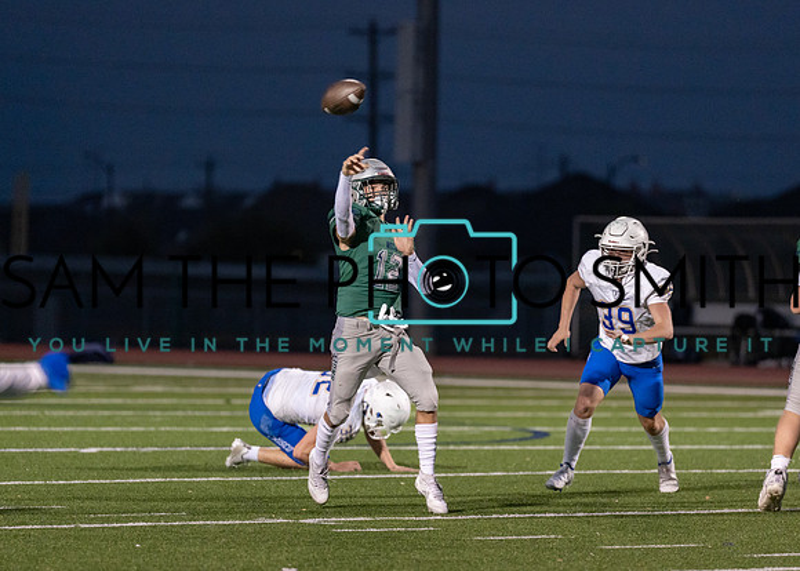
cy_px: 357
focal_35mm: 293
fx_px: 6651
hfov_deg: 6.9
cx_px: 423
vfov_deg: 4.9
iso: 2000
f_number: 2.8
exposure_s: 1/1000
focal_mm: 200
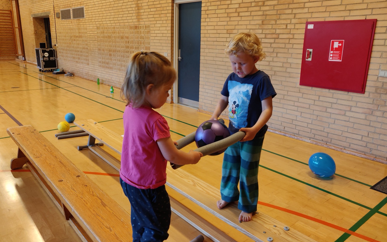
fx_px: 285
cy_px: 114
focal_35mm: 27
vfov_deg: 46.0
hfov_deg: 68.4
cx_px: 194
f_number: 1.7
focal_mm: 4.25
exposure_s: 1/33
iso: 320
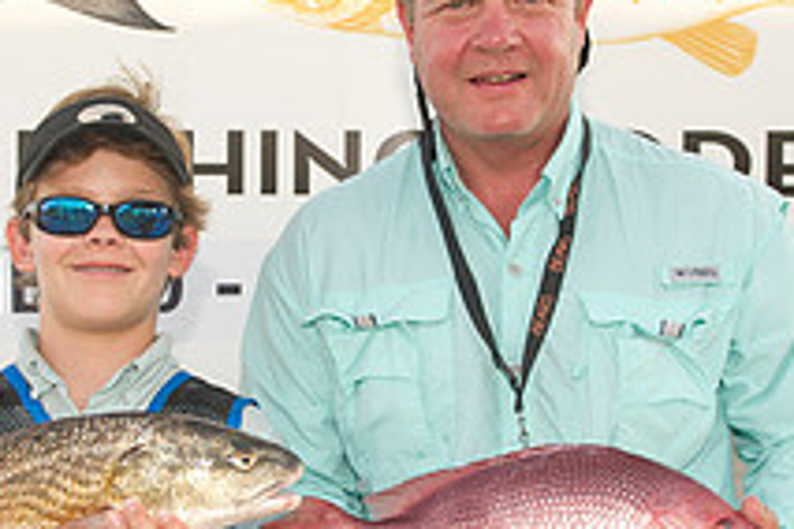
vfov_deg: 17.3
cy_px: 305
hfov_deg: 25.7
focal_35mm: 79
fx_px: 1742
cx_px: 358
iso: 125
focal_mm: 29
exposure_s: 1/200
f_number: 4.5
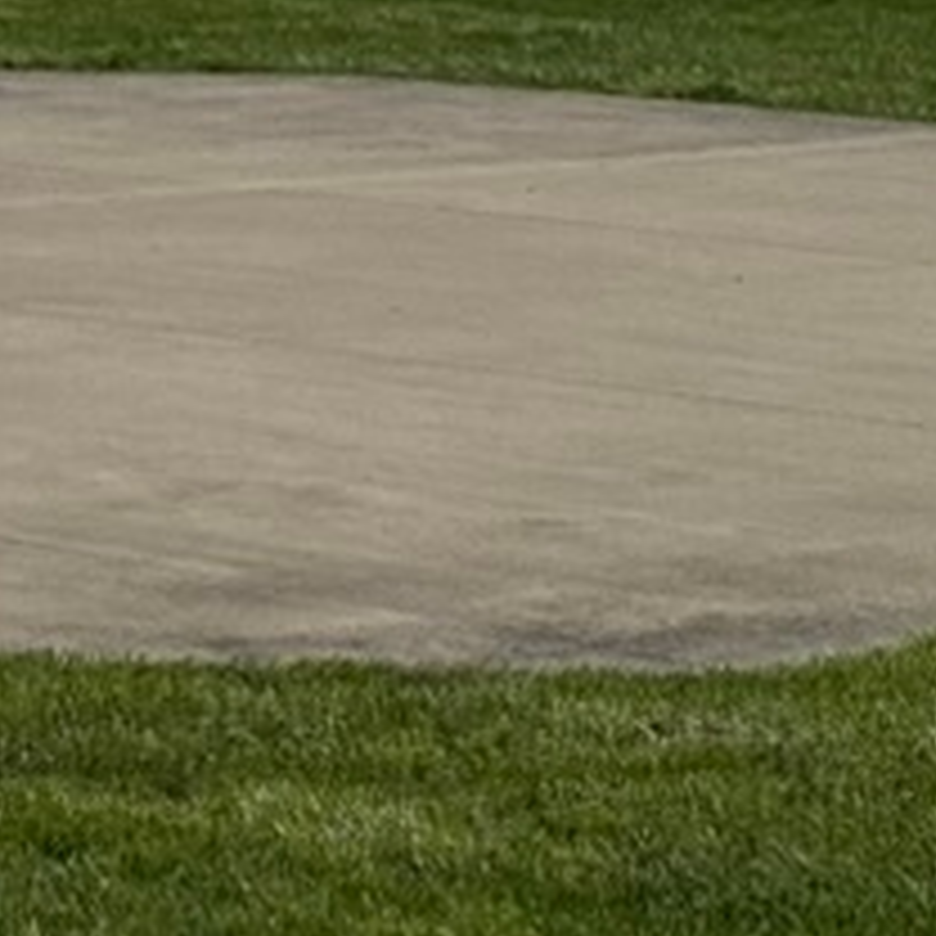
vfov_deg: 8.4
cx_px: -806
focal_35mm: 209
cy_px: 194
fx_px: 6394
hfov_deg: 8.1
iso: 80
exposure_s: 1/11364
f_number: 1.78
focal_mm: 6.76
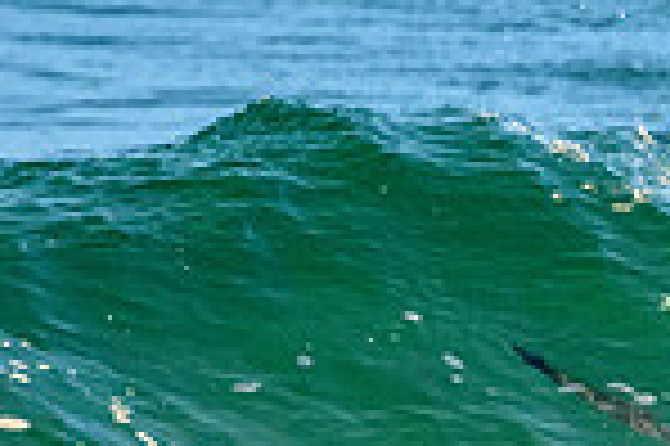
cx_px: 1187
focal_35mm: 3113
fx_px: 57872
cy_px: 295
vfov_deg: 0.4
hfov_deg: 0.7
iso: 5000
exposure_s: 1/2000
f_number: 11
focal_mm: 800
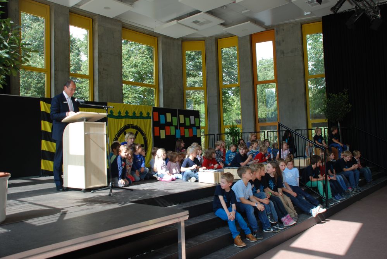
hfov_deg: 61.9
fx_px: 323
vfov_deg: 43.7
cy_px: 130
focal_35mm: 30
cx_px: 194
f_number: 5.6
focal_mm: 20
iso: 140
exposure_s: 1/125
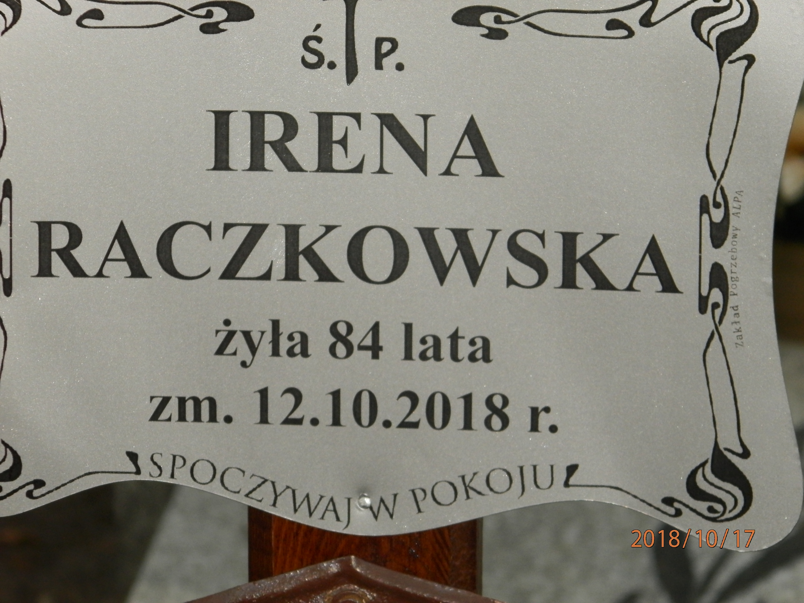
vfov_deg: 5.3
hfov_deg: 7.0
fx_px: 6527
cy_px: 302
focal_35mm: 281
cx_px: 402
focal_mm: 50.2
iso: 200
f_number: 5.6
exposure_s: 1/50
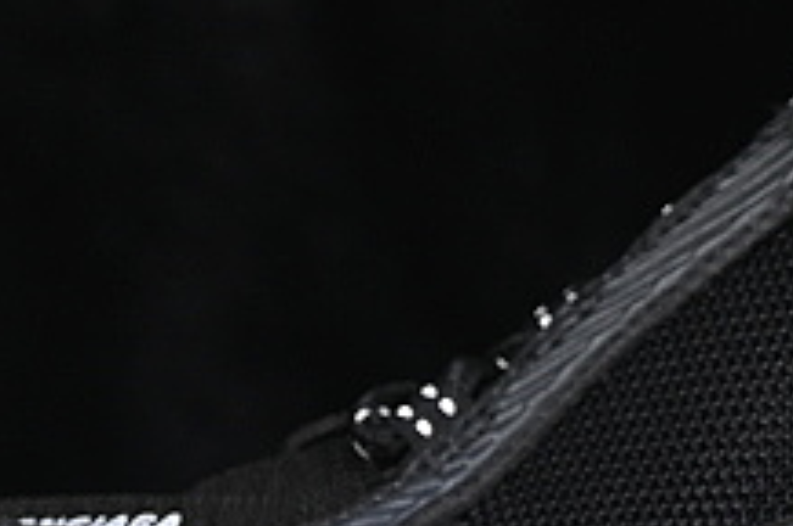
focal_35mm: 374
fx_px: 8226
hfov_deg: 5.5
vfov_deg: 3.7
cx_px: 946
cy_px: 285
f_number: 6.3
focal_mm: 50
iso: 160
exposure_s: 1/60
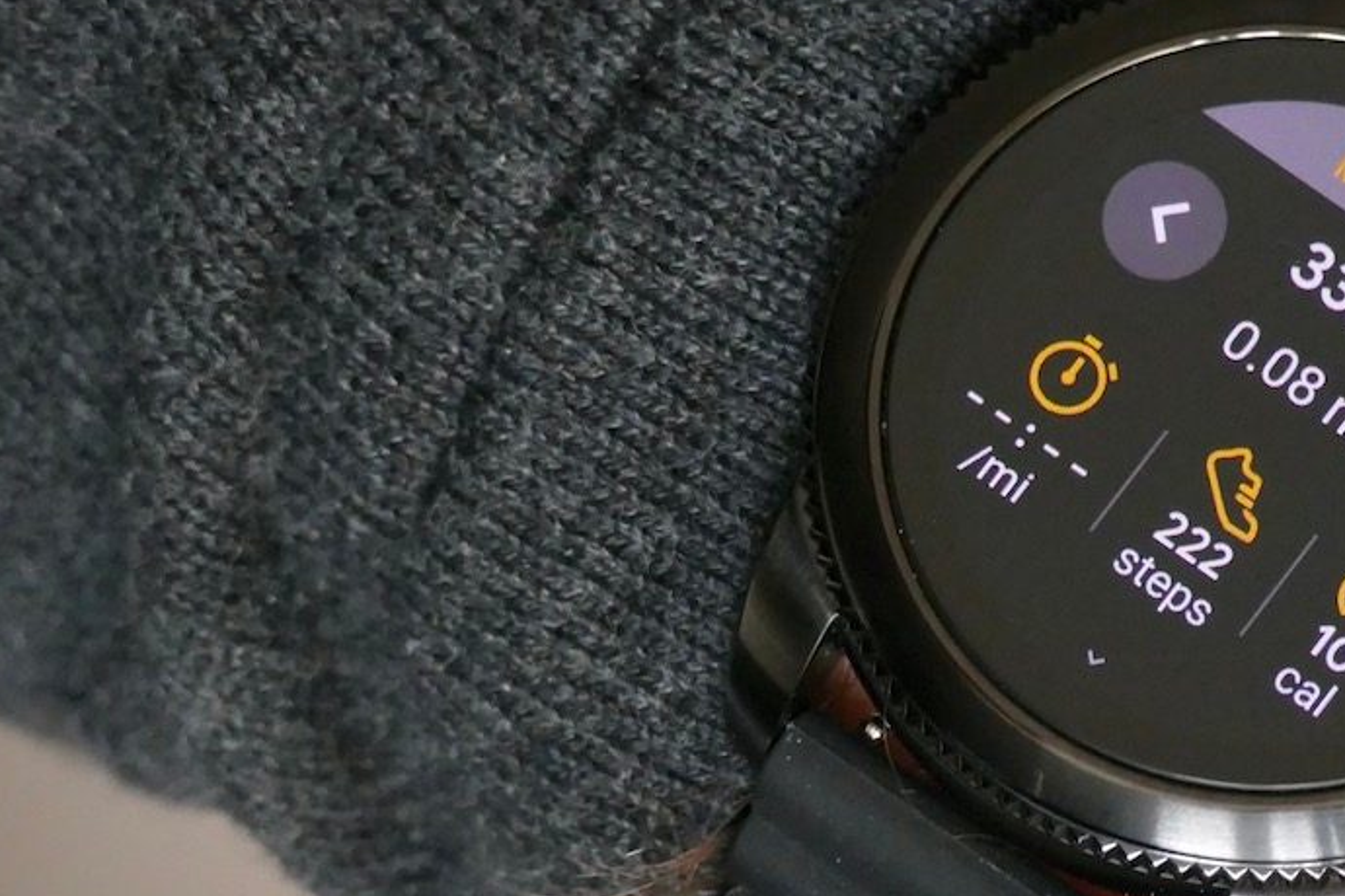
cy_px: 483
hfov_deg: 5.0
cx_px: 1228
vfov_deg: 3.3
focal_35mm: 415
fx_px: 15504
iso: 1600
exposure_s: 1/25
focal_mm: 69.6
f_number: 5
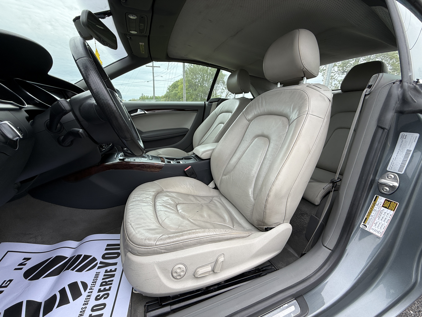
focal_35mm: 14
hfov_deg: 102.1
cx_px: 211
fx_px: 171
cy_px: 158
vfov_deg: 85.7
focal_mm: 2.22
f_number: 2.2
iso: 64
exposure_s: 1/239
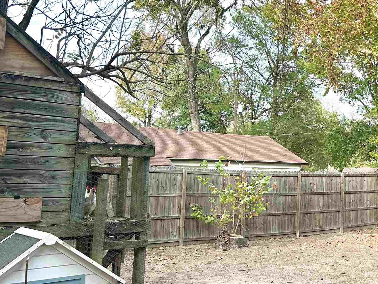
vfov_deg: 28.5
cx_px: 337
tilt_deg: +6.2
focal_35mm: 51
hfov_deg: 35.4
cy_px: 121
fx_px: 557
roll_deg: -0.8
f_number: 1.5
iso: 50
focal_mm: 5.7
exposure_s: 1/539
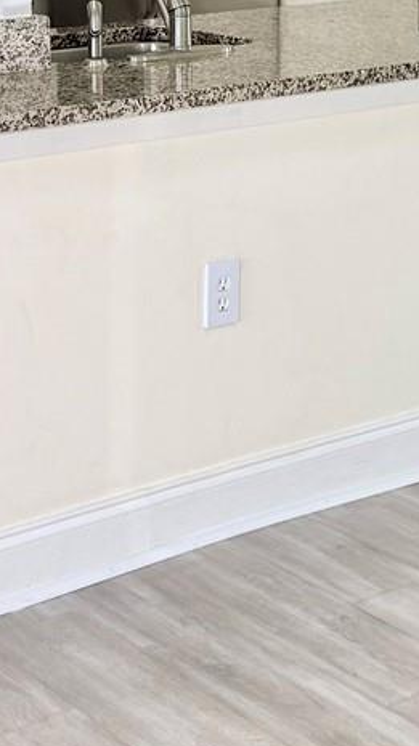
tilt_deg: -5.7
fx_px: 1781
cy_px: -14
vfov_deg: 22.7
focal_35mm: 90
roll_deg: +0.6
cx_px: 193
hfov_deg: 13.4
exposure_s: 1/190
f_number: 1.78
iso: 125
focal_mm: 6.76
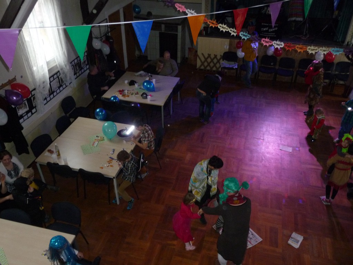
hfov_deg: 60.0
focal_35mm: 30
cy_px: 132
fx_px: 306
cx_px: 176
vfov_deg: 46.8
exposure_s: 1/30
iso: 320
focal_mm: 5
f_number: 3.4
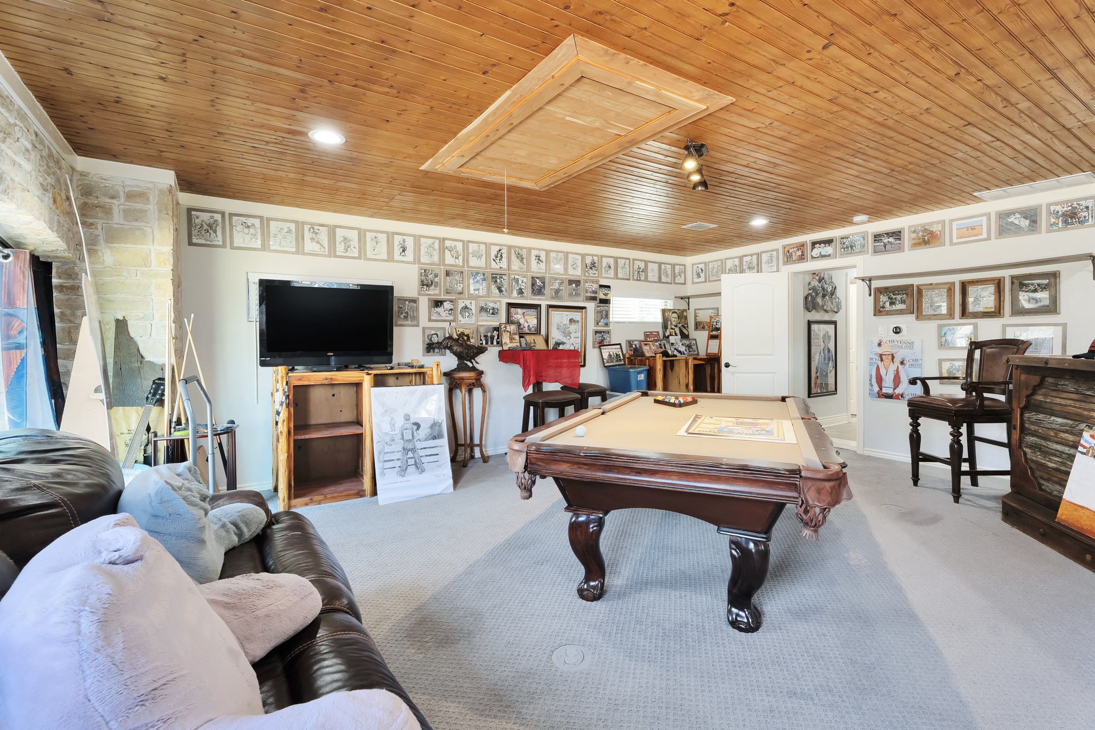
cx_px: 548
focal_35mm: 16
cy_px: 365
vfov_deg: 73.7
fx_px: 487
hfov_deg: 96.7
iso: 160
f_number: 9
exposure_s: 1/5
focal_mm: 16
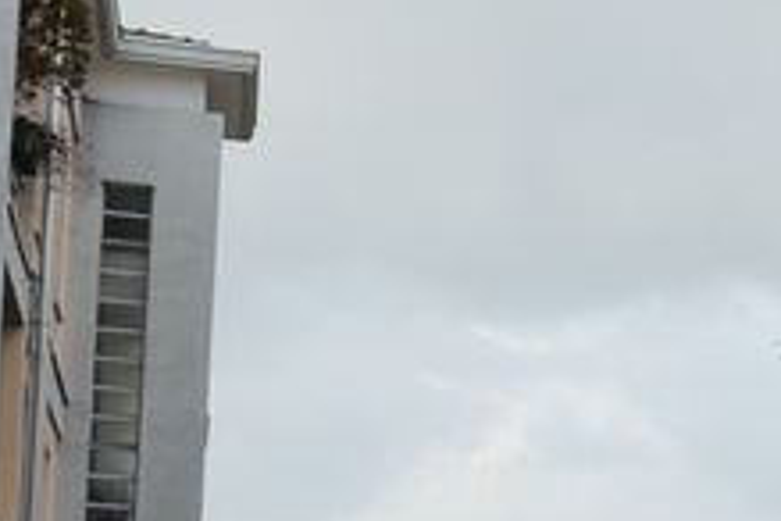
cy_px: 660
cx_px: 1961
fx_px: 3211
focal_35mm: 148
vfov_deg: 9.1
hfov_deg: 11.2
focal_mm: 20
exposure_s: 1/125
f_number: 5.6
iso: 200
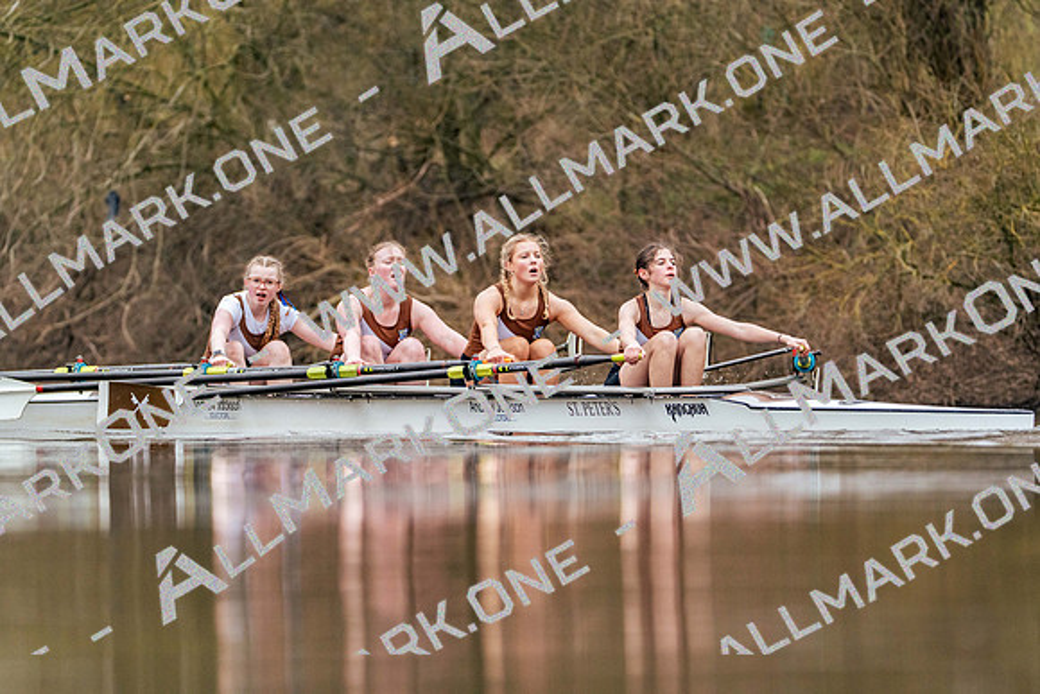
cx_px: 520
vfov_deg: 4.1
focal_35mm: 332
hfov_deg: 6.2
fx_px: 9593
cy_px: 347
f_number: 6.3
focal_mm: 332
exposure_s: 1/2000
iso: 4000
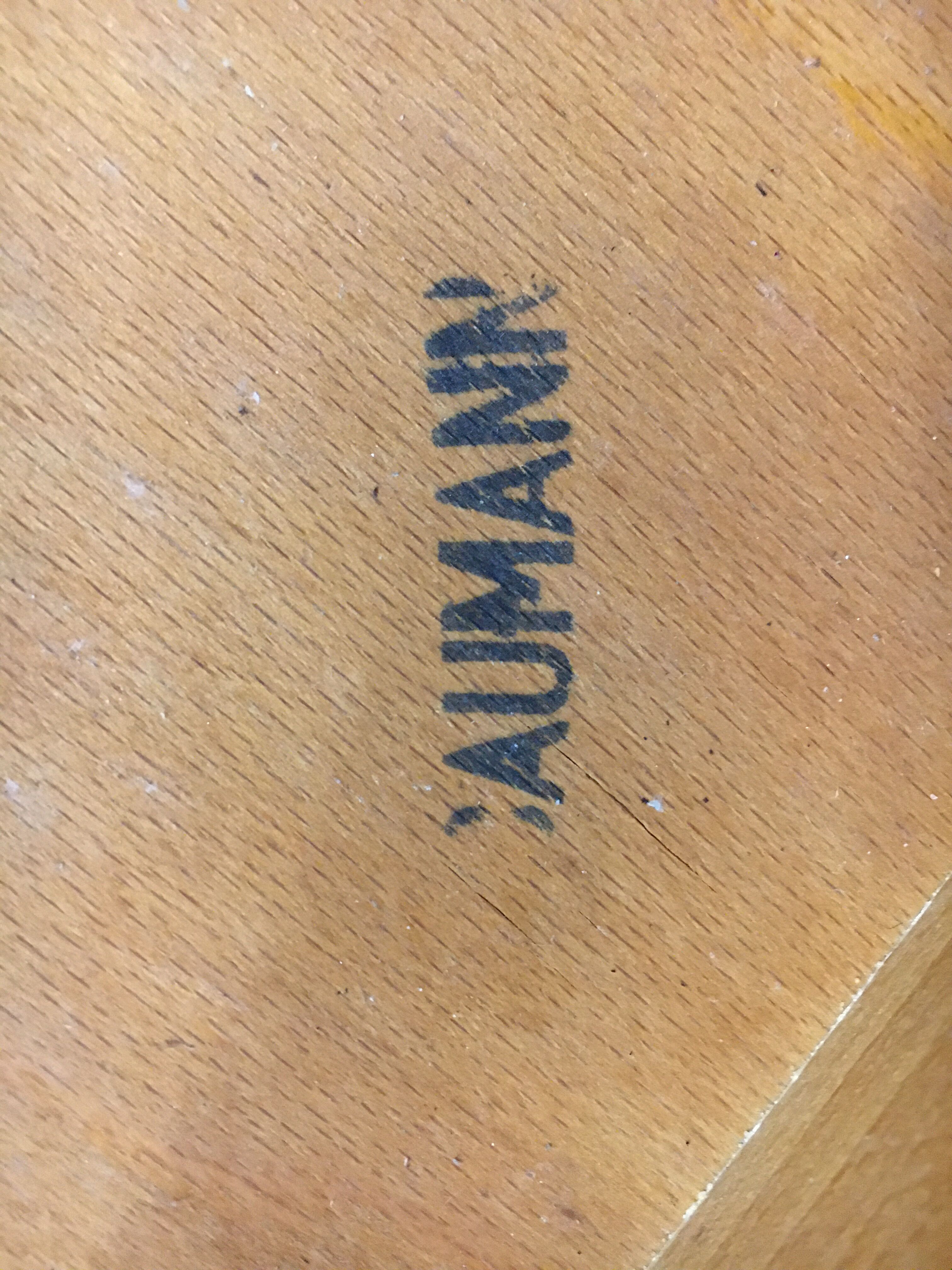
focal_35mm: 29
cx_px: 476
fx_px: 1063
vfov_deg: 61.7
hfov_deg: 48.2
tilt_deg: -83.6
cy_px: 635
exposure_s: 1/17
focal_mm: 4.15
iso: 320
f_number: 2.2
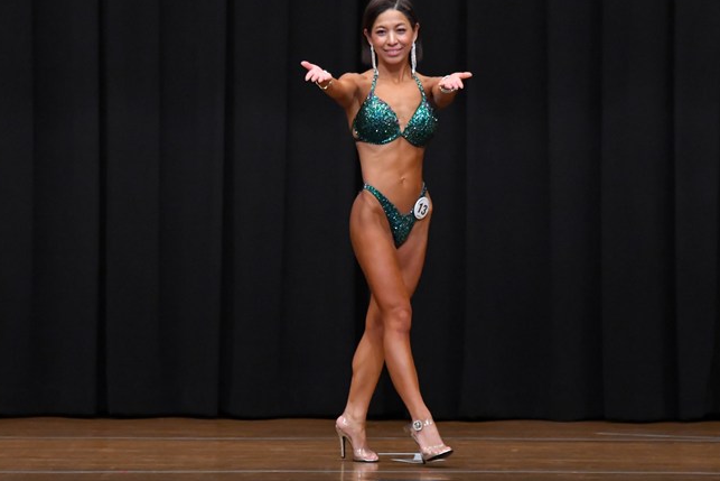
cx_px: 329
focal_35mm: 289
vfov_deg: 4.8
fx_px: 5781
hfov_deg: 7.1
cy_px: 242
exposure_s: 1/400
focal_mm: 160
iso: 6400
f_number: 5.6
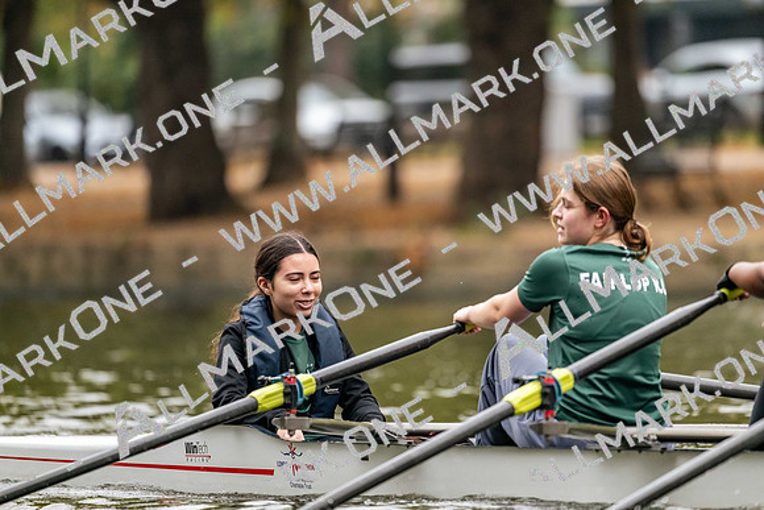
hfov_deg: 5.2
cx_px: 382
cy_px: 255
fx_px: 8490
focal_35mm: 400
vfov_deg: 3.4
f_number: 4.5
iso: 4000
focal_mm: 400
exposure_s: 1/2500
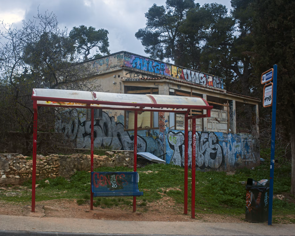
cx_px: 130
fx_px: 349
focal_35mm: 40
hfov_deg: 45.7
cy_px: 119
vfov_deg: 37.3
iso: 250
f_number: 8
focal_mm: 35
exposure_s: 1/30
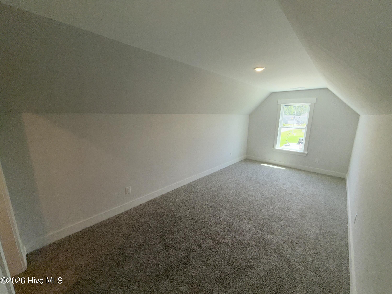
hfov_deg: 102.1
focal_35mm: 14
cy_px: 147
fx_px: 159
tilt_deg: -11.1
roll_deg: -0.4
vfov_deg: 85.7
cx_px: 196
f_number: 2.2
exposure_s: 1/268
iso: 16
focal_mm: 2.22
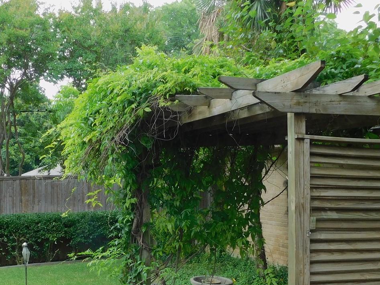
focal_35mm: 52
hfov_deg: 36.4
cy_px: 199
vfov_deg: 27.8
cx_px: 122
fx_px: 571
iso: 125
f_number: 3
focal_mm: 4.1
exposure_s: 1/250
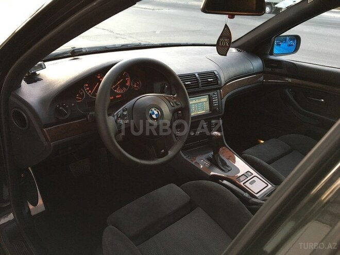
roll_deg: -3.0
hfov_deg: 61.7
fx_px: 285
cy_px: 128
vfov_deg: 48.2
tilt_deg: -25.6
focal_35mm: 29
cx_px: 170
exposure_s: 1/33
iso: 200
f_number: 2.2
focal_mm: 4.15
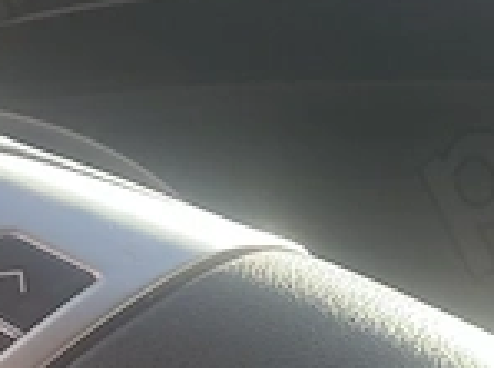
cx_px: 1157
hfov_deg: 10.0
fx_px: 2491
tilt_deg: -26.2
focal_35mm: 175
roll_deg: -3.4
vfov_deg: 7.8
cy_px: 875
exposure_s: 1/123
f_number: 1.6
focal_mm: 5.1
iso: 32
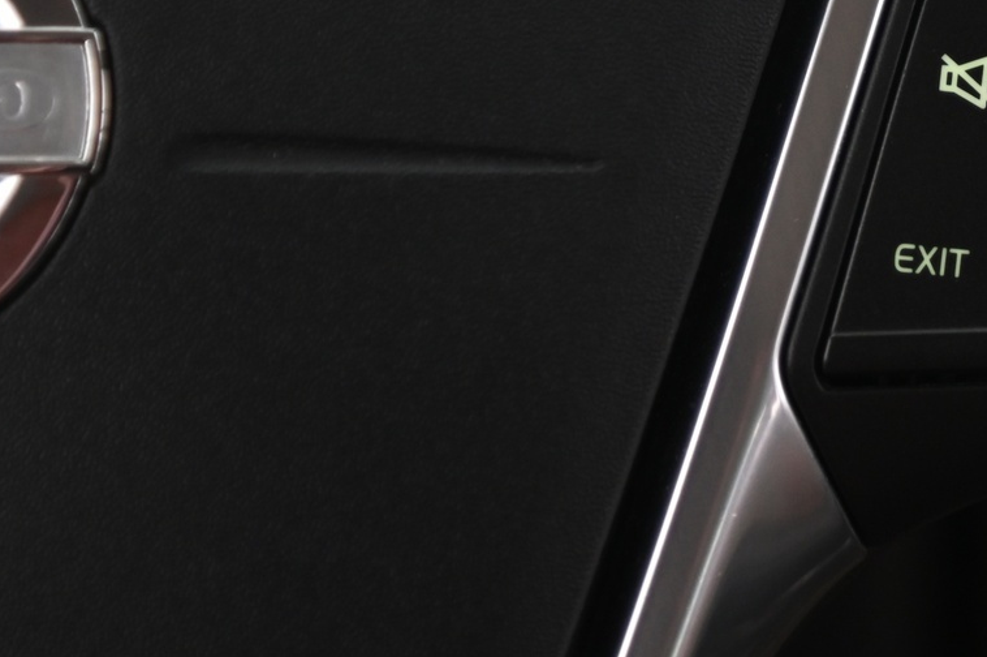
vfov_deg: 5.3
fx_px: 7040
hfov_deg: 8.0
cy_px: 90
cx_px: 858
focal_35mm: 257
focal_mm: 120
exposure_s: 1/15
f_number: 4
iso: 2000
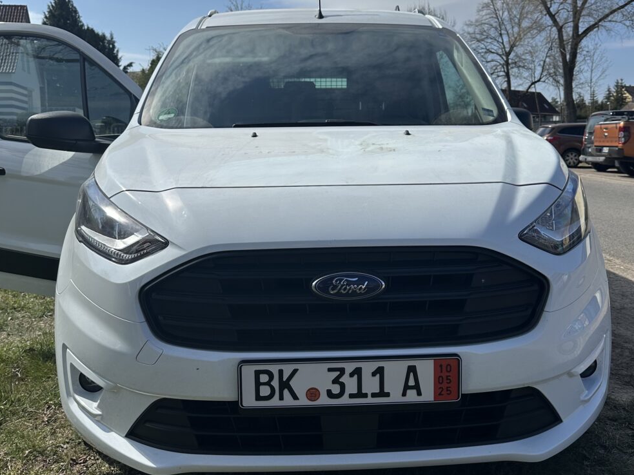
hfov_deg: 69.4
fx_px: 458
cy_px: 237
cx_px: 326
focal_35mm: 25
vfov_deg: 54.9
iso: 80
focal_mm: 6.86
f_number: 1.78
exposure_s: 1/8197
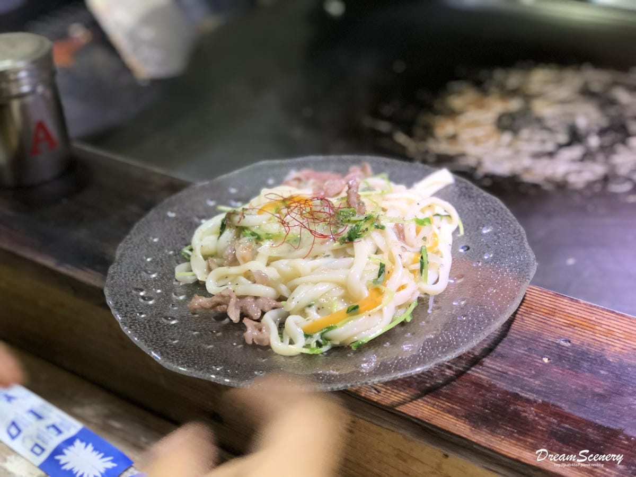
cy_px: 238
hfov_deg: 33.8
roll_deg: +4.5
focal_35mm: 57
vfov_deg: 25.7
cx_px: 318
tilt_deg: -32.9
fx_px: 1047
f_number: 2.8
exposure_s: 1/30
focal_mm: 6.6
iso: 100
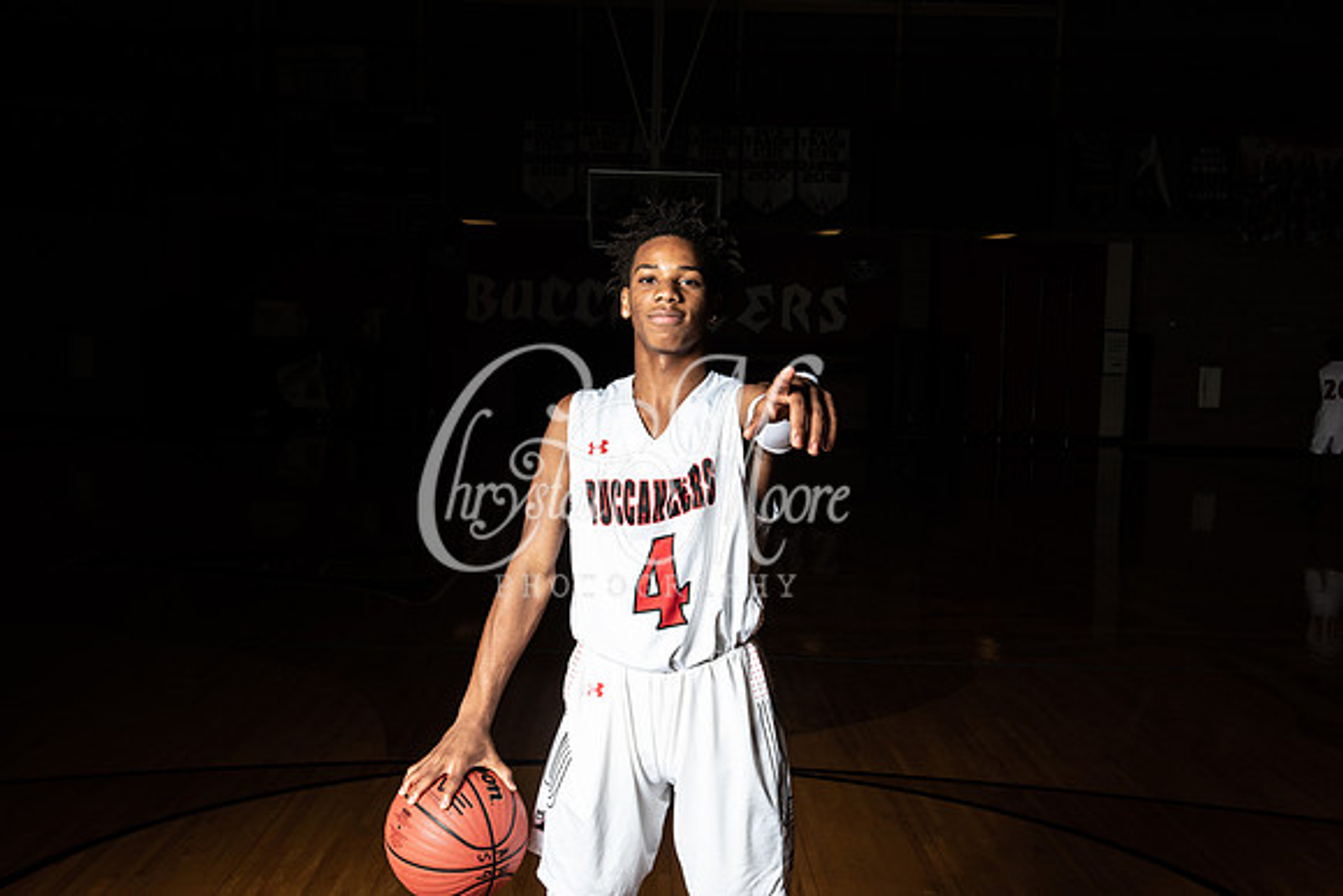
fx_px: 1679
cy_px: 448
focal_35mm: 45
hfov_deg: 43.6
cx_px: 672
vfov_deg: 29.9
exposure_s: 1/200
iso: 320
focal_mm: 45
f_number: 14
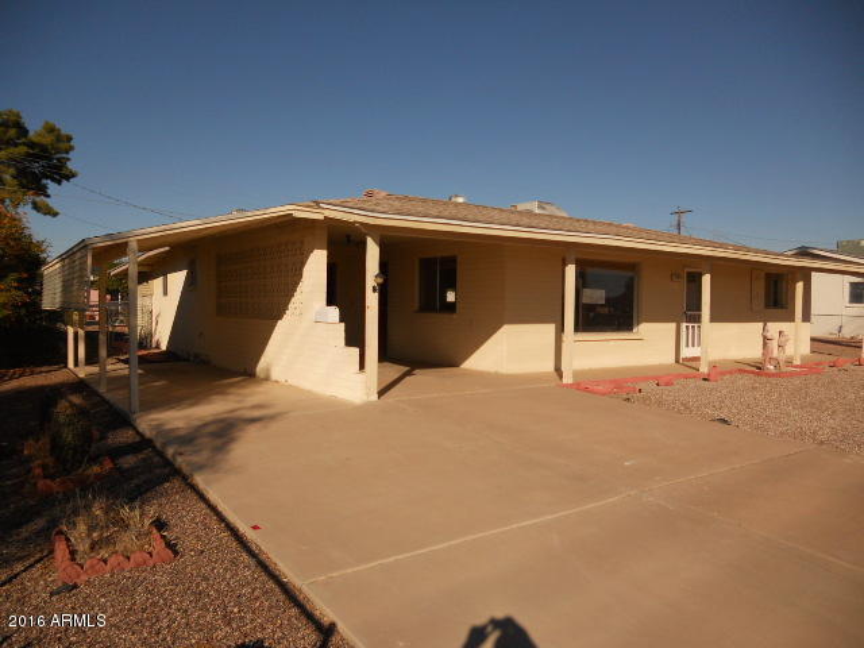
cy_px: 324
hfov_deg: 65.3
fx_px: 674
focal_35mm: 27
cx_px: 432
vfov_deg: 51.4
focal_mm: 4.9
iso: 80
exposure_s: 1/400
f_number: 8
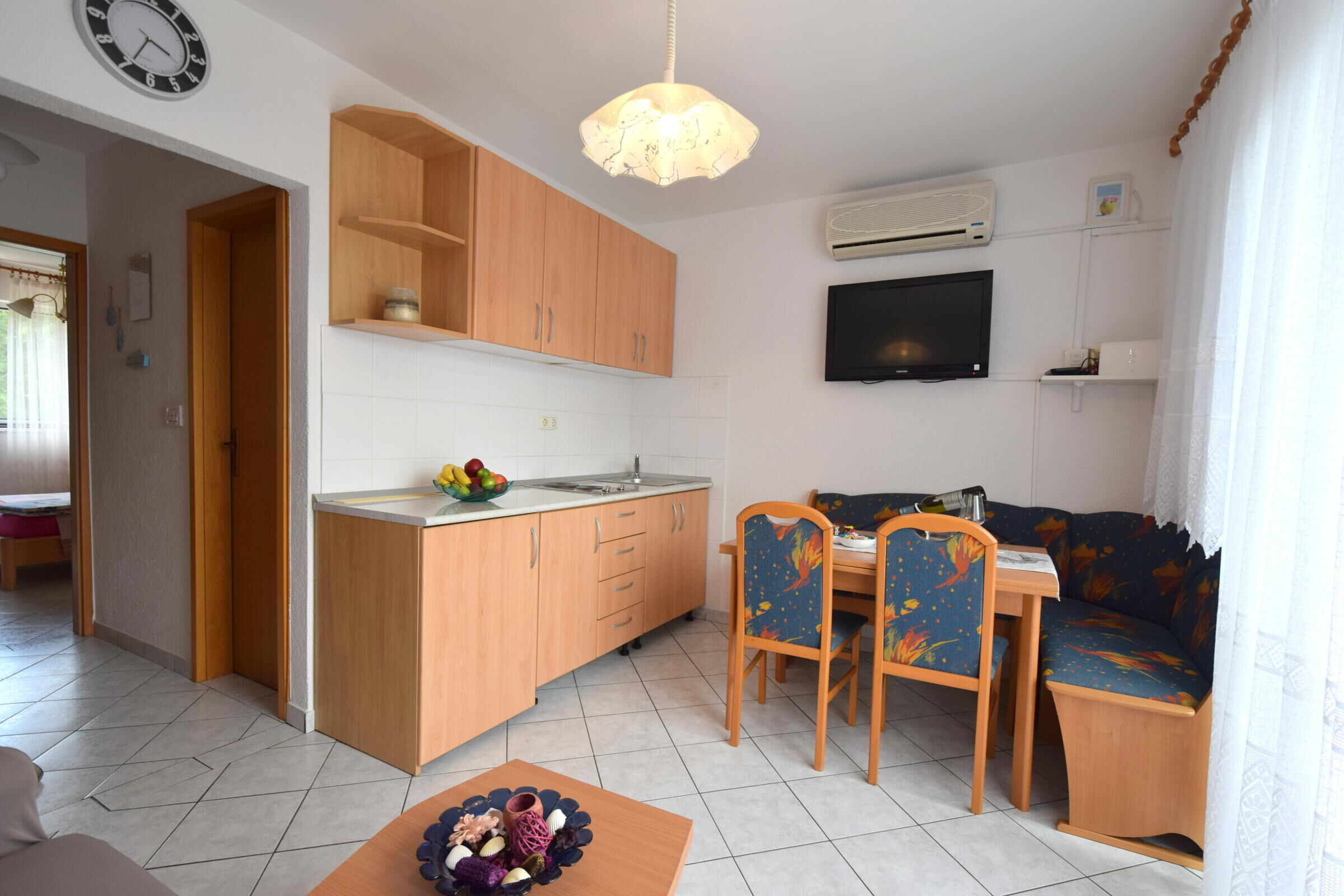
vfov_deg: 77.3
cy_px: 448
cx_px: 672
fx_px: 560
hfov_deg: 100.4
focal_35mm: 15
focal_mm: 10
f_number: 5
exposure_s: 1/100
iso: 400
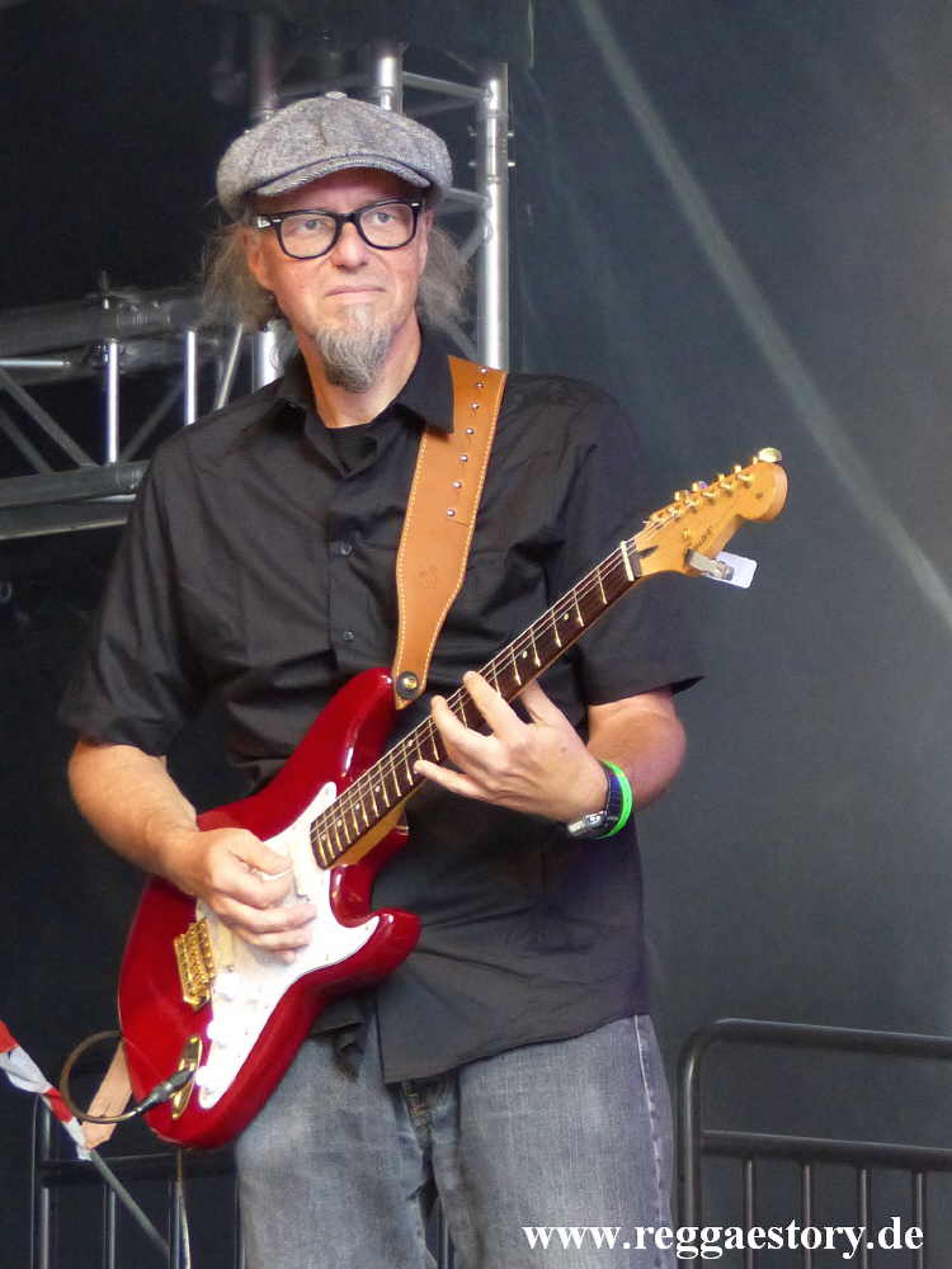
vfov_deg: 18.4
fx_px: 3924
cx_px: 476
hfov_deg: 13.8
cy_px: 634
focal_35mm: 107
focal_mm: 19.2
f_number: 2.8
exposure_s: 1/160
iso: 500
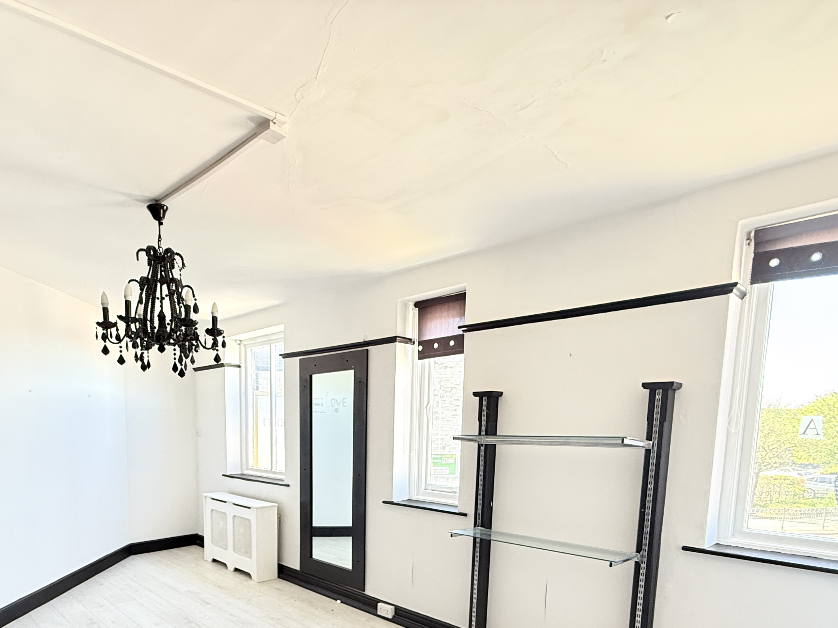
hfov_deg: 75.9
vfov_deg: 57.1
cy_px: 491
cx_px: 353
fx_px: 533
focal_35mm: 22
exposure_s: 1/94
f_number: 2.2
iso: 320
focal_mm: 2.22
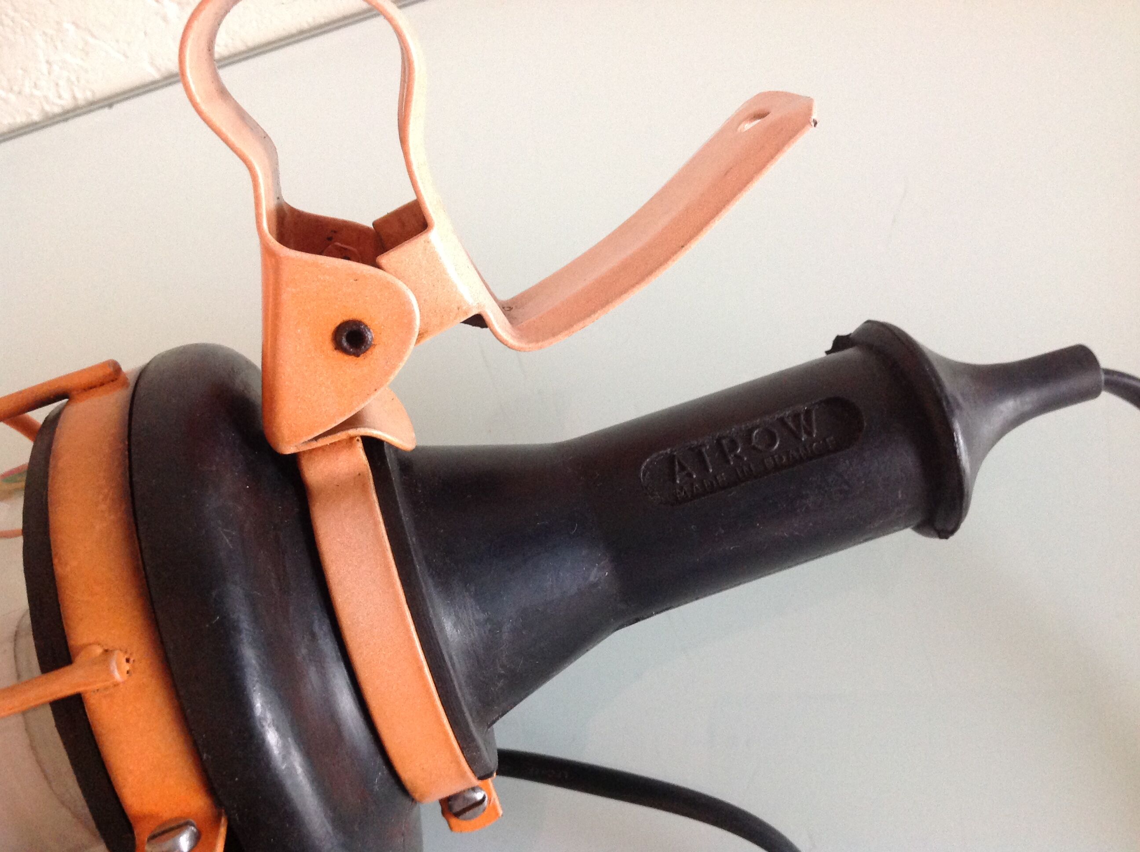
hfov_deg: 52.7
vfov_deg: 40.6
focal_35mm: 35
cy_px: 426
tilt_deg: -73.0
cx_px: 570
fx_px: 1151
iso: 250
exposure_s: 1/17
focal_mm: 4.28
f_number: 2.4
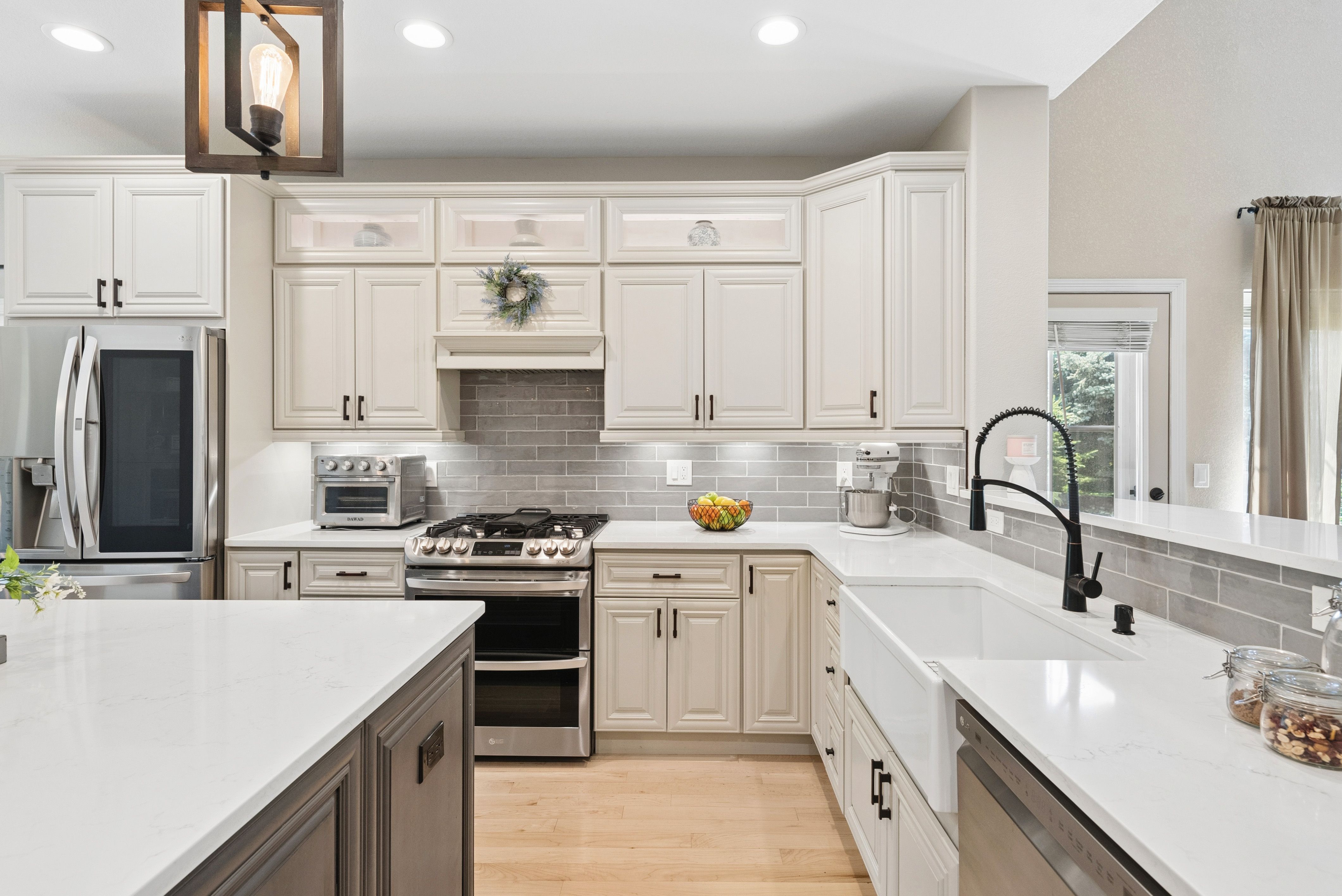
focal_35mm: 18
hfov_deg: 90.0
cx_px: 671
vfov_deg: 67.5
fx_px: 671
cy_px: 448
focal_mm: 18
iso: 1000
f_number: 8
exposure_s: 1/50
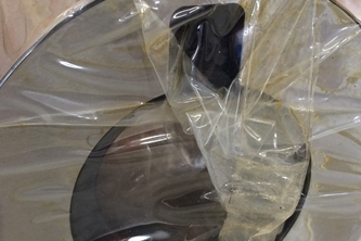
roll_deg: +0.0
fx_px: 582
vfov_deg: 23.3
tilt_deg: -32.3
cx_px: 170
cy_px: 165
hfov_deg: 34.5
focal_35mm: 58
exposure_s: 1/30
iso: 50
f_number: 2.2
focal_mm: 4.15
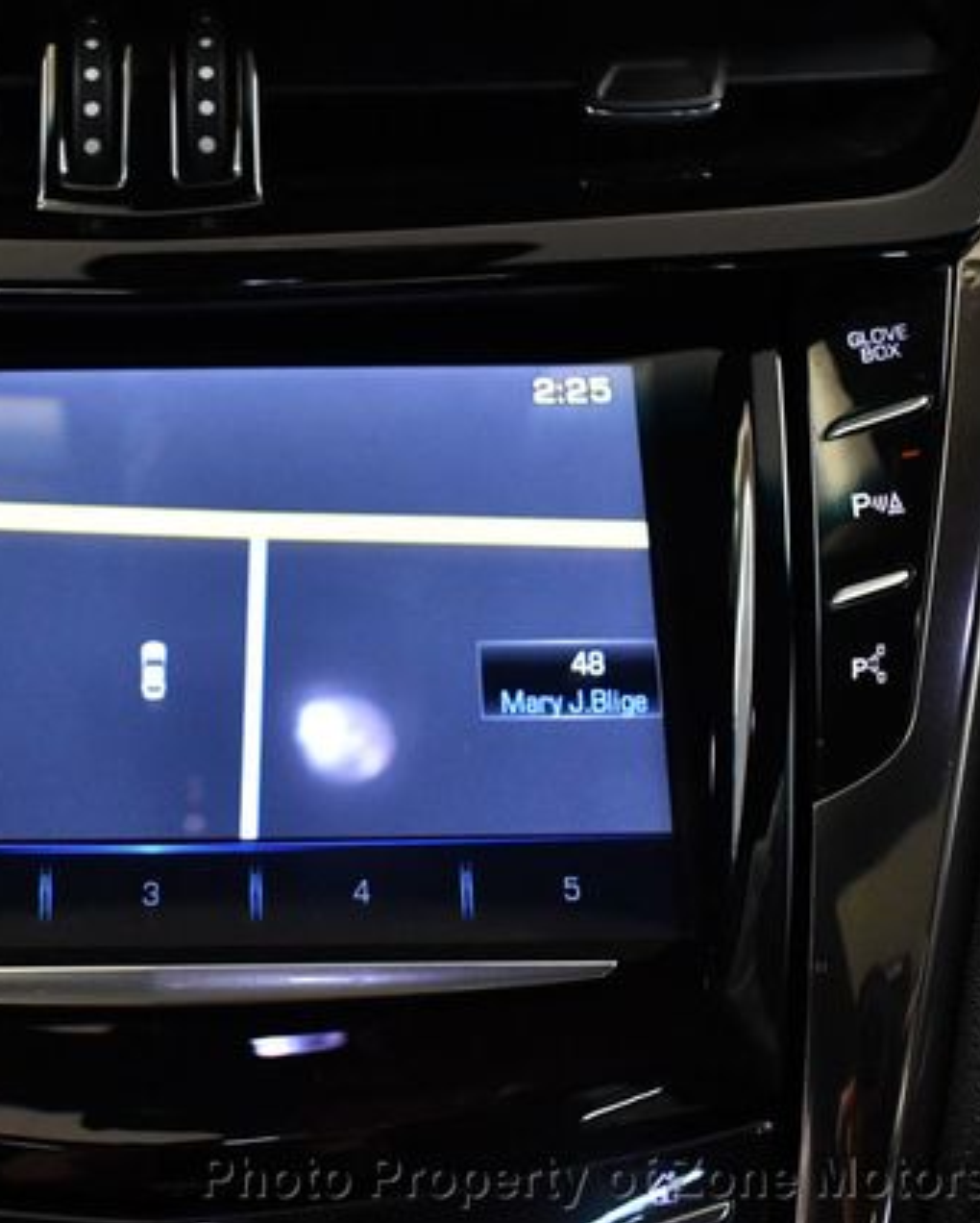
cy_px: 614
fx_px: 1846
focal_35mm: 51
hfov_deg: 28.9
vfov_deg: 36.6
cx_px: 164
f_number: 3.5
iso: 2200
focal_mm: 18
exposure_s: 1/125
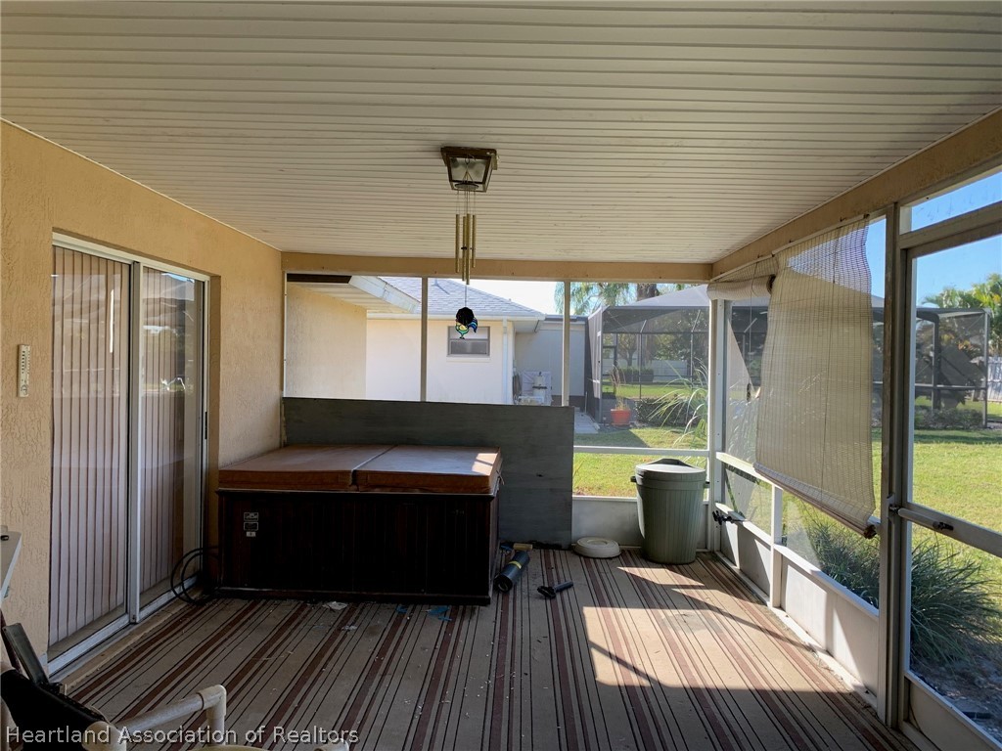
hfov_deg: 67.3
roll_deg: -0.8
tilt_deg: -0.2
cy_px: 376
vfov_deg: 53.1
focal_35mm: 26
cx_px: 501
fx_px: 753
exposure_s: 1/167
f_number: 1.8
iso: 25
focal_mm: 4.25
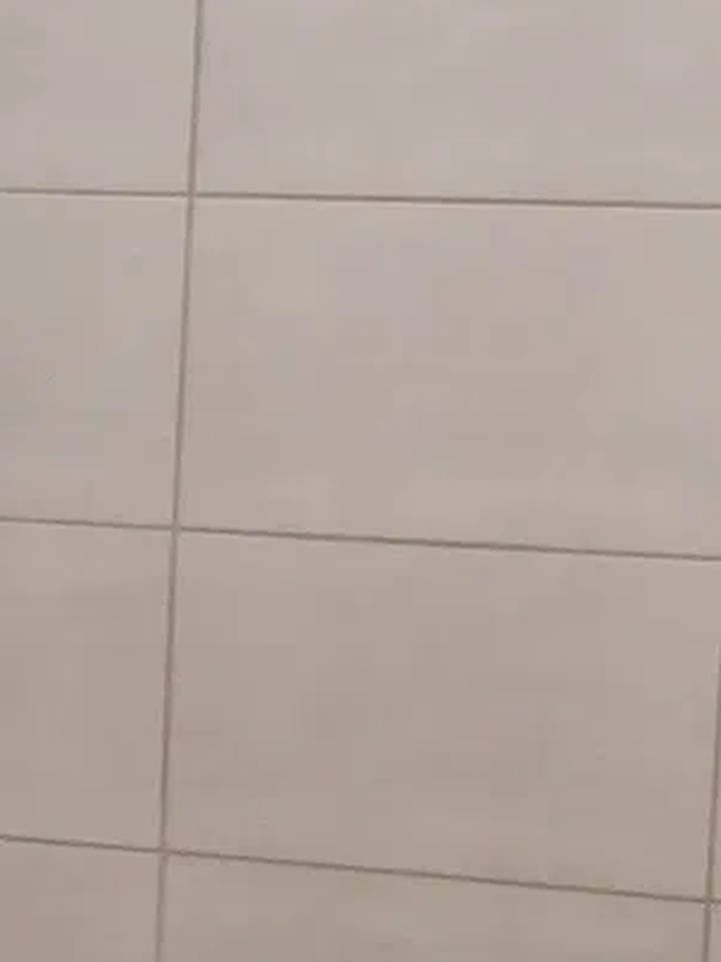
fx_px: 4751
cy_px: 650
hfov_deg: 8.5
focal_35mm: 171
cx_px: -398
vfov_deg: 11.5
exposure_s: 1/25
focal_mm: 4.5
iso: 372
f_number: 2
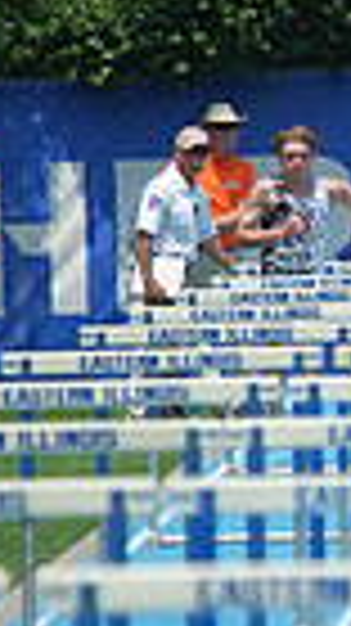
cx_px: 1166
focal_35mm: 1309
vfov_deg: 1.7
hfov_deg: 0.9
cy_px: 205
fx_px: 21698
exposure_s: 1/2500
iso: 400
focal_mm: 300
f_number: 5.6
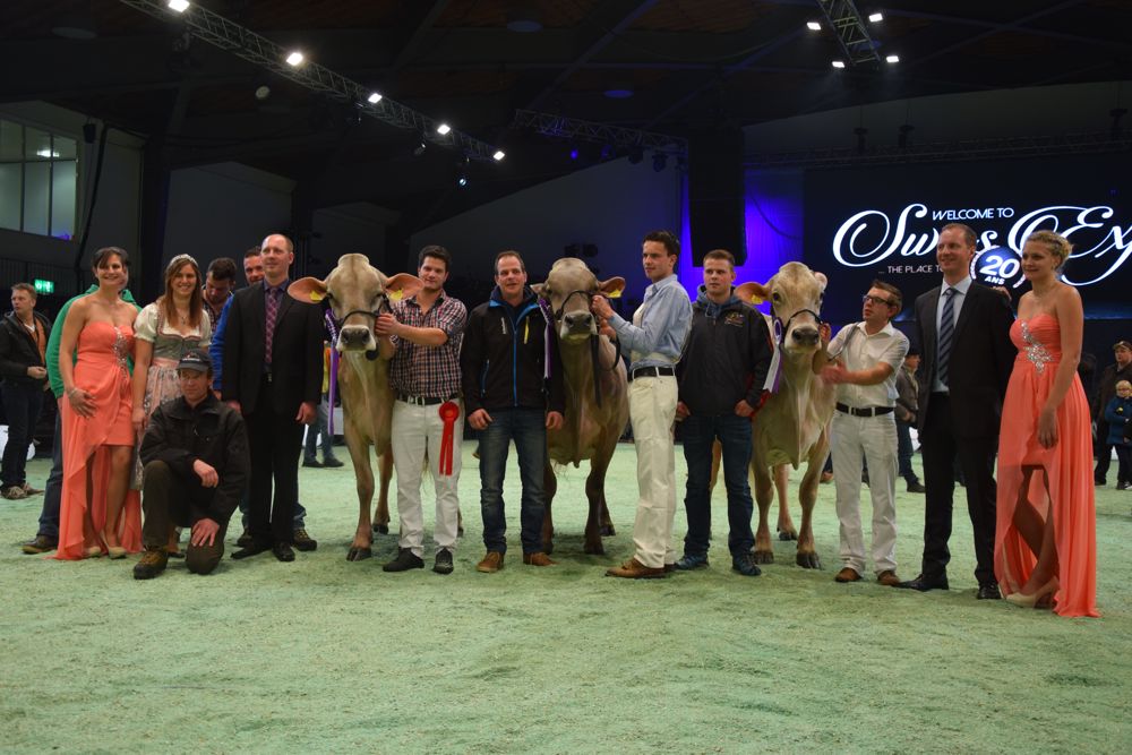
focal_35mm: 39
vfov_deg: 34.2
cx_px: 566
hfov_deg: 49.5
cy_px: 378
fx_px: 1226
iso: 450
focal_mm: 26
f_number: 4
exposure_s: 1/60
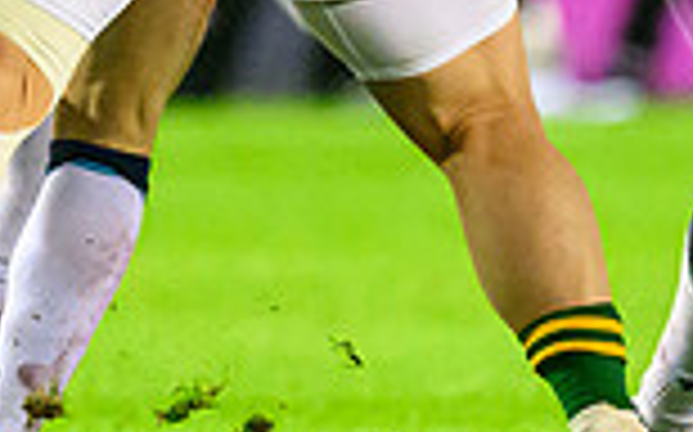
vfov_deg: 0.5
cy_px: -135
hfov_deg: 0.8
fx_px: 47805
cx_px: 1190
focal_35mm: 2533
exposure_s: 1/1000
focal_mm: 400
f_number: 4
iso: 12800
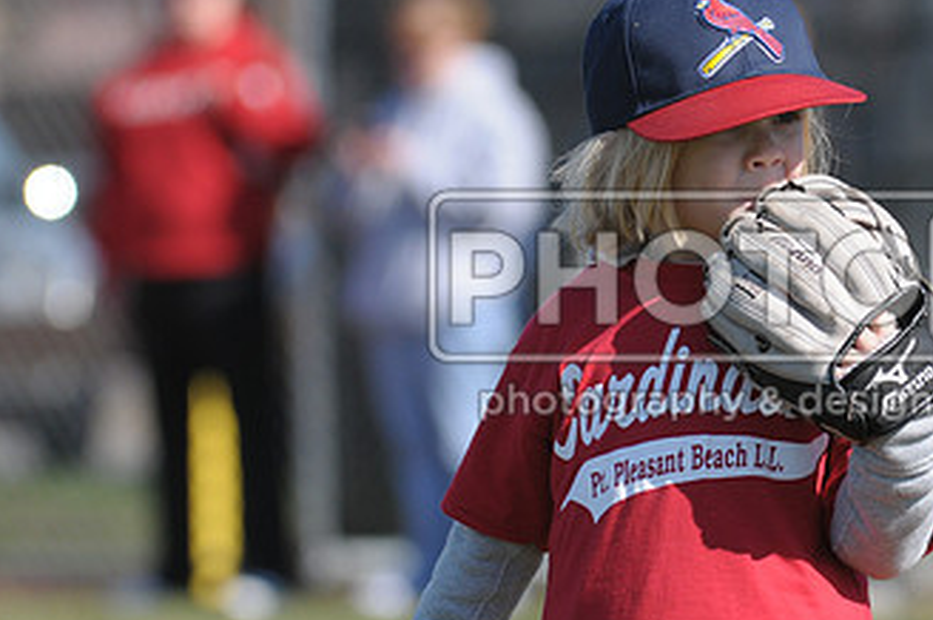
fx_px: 13722
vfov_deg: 2.6
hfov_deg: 3.9
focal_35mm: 530
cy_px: 297
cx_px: 768
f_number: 4.5
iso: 400
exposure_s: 1/1600
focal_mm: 200
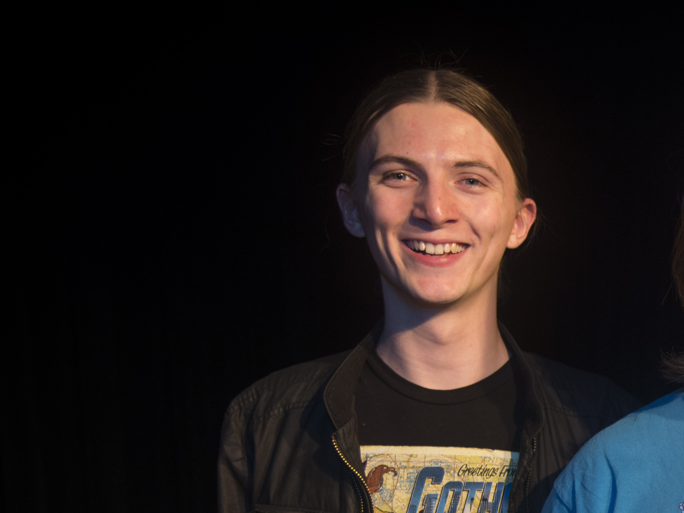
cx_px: 865
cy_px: 561
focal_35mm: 78
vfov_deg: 18.2
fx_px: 1541
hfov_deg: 22.6
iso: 800
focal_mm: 32
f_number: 2.8
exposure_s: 1/60
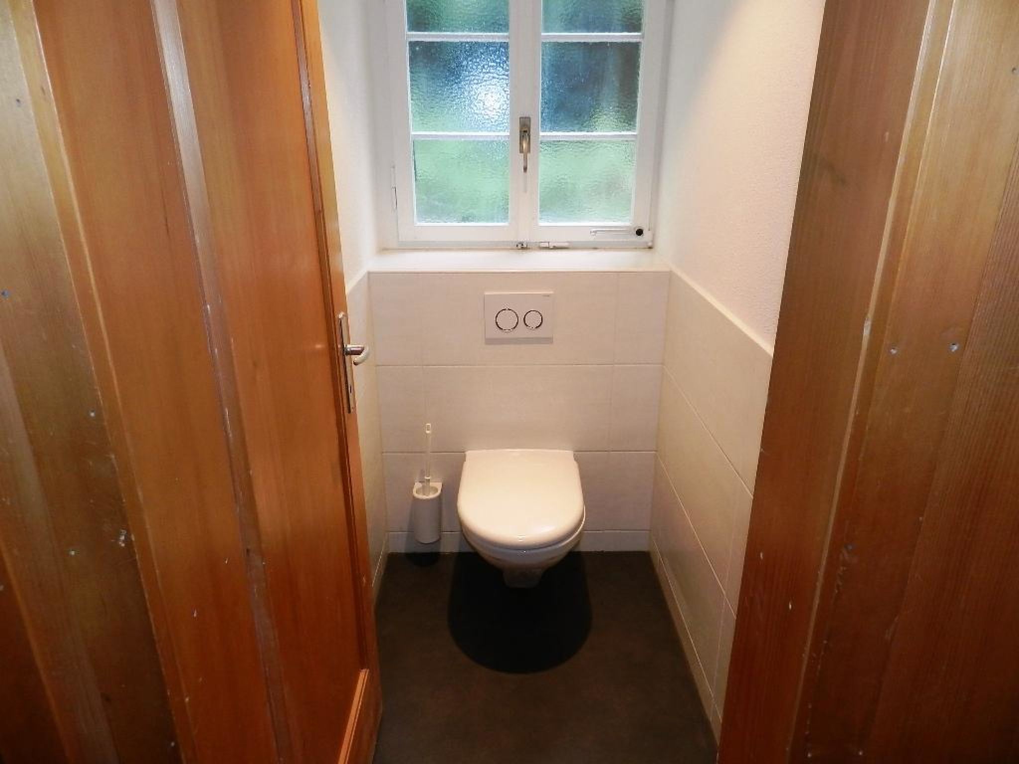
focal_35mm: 23
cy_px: 382
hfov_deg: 73.9
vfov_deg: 58.9
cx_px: 510
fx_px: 677
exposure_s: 1/30
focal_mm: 4
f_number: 3.4
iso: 200
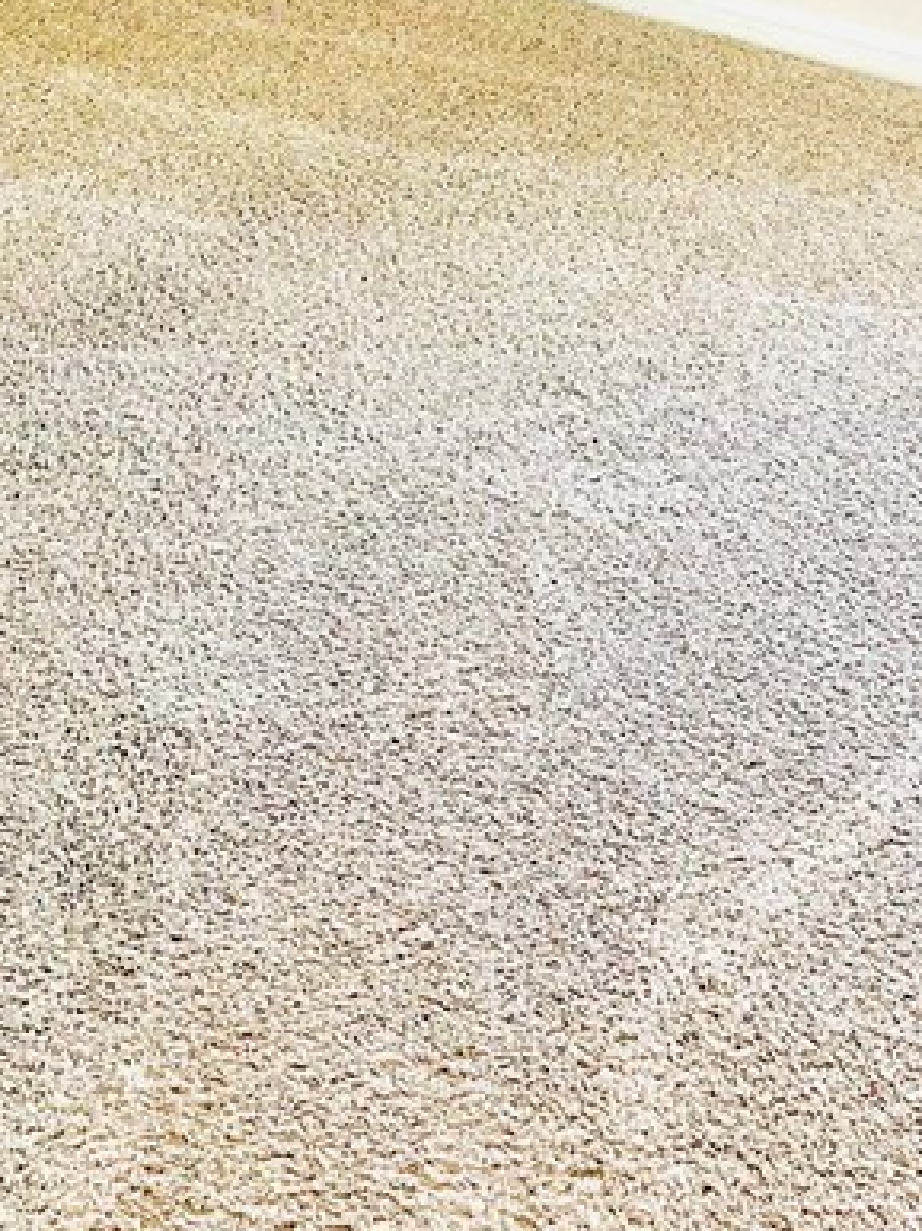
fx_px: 2453
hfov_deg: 21.1
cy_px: -26
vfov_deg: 26.5
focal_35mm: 69
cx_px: 242
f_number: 1.6
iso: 64
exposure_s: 1/60
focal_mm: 5.1
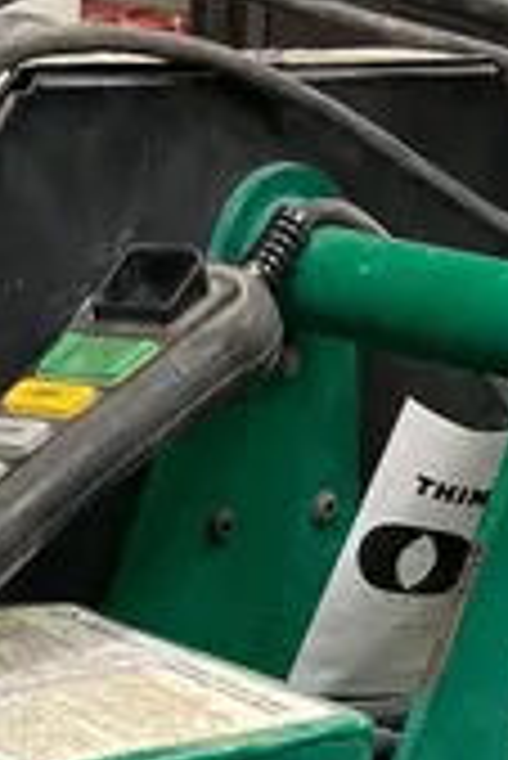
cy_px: 1459
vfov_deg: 14.8
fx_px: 2471
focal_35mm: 117
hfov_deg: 11.7
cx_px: 153
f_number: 1.6
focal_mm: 4.2
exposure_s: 1/60
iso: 200
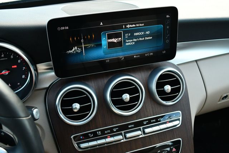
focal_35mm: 36
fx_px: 229
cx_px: 114
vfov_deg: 36.9
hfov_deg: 53.1
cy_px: 76
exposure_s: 1/250
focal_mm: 18
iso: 500
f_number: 3.5
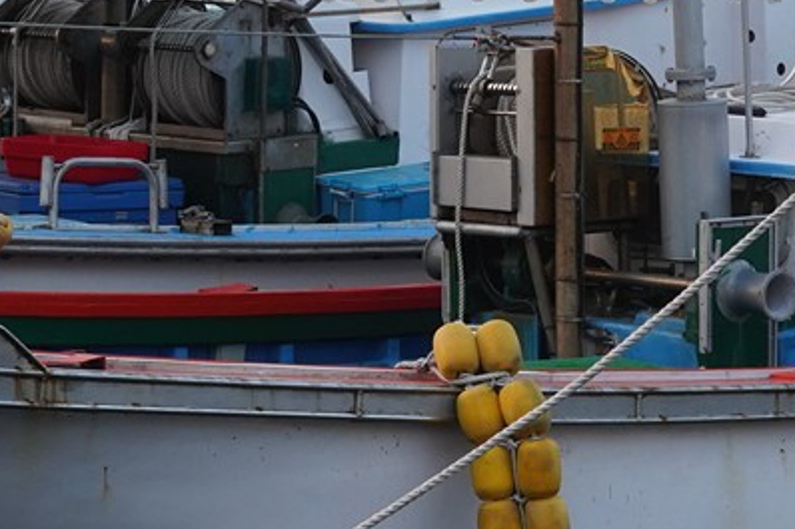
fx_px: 3885
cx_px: 451
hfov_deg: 11.7
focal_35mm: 176
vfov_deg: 7.8
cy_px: 74
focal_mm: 35
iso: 800
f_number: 10
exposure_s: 1/100
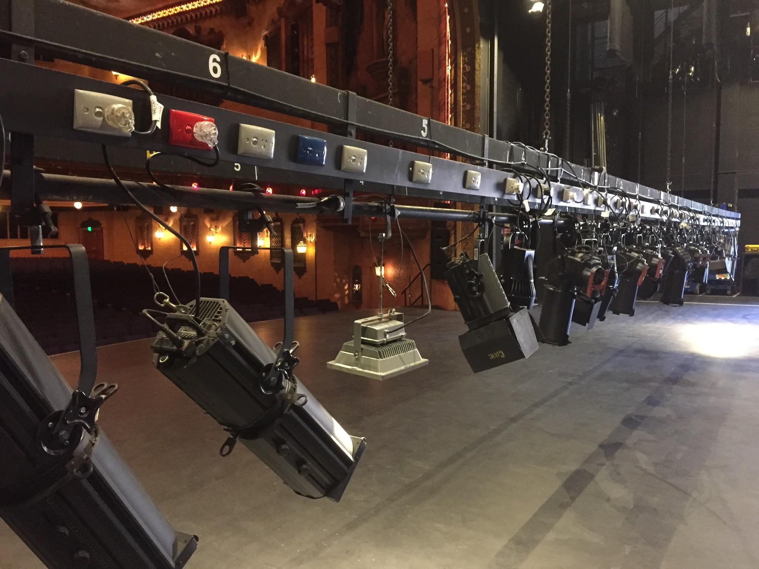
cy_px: 284
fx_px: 636
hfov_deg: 61.7
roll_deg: -0.6
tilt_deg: -3.3
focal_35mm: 29
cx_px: 380
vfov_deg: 48.2
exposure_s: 1/17
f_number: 2.2
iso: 400
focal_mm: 4.15
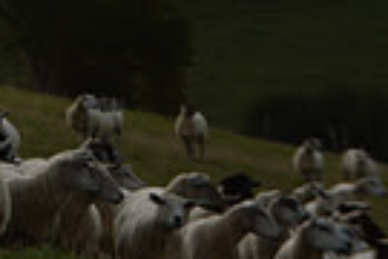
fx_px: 7889
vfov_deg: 1.9
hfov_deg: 2.8
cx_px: -382
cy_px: -230
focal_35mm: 732
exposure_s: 1/400
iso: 2500
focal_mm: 170
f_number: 9
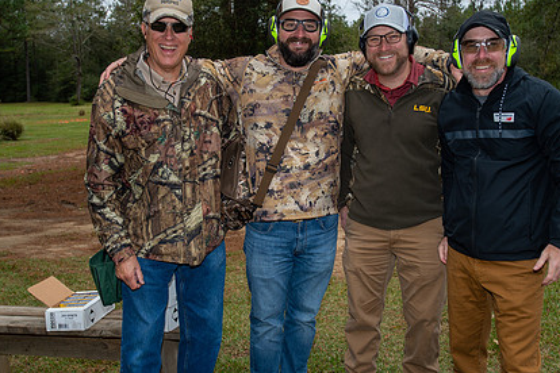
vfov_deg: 31.9
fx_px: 653
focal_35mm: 42
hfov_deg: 46.4
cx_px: 299
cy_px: 204
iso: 320
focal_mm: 30
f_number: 5
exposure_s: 1/250
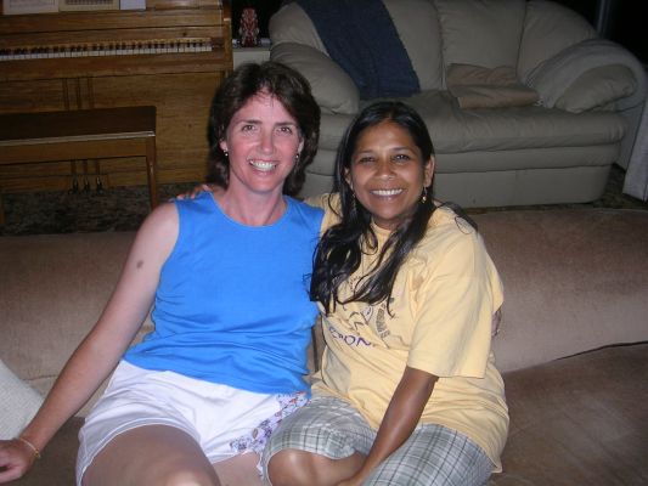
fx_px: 712
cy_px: 243
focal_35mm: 38
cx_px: 324
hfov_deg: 49.0
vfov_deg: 37.7
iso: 50
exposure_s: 1/60.1
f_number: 2.8
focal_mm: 5.8
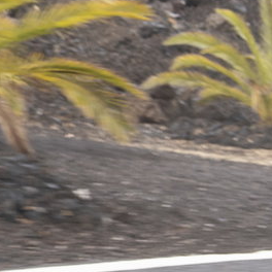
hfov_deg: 7.9
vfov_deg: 8.9
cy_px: 172
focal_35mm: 196
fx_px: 1742
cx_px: -483
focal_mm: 38
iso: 400
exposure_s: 1/125
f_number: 6.3
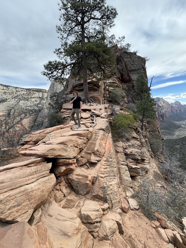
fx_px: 107
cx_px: 93
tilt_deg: -4.1
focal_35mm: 15
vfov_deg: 98.1
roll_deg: +3.0
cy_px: 117
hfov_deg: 81.7
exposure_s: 1/309
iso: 40
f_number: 2.2
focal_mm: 2.22
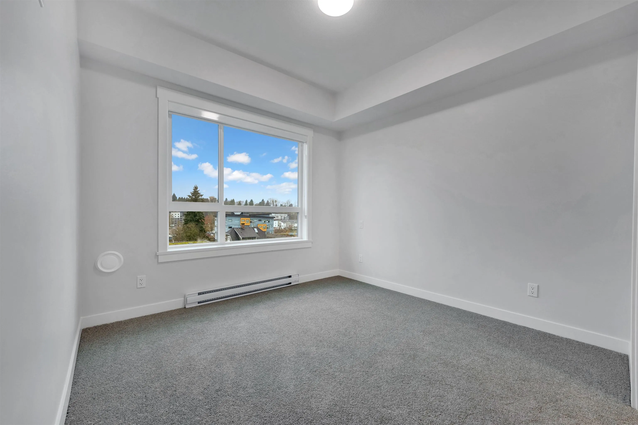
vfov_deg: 81.2
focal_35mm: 14
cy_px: 212
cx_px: 319
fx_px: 248
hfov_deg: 104.3
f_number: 8
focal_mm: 14
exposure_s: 1/25
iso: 400
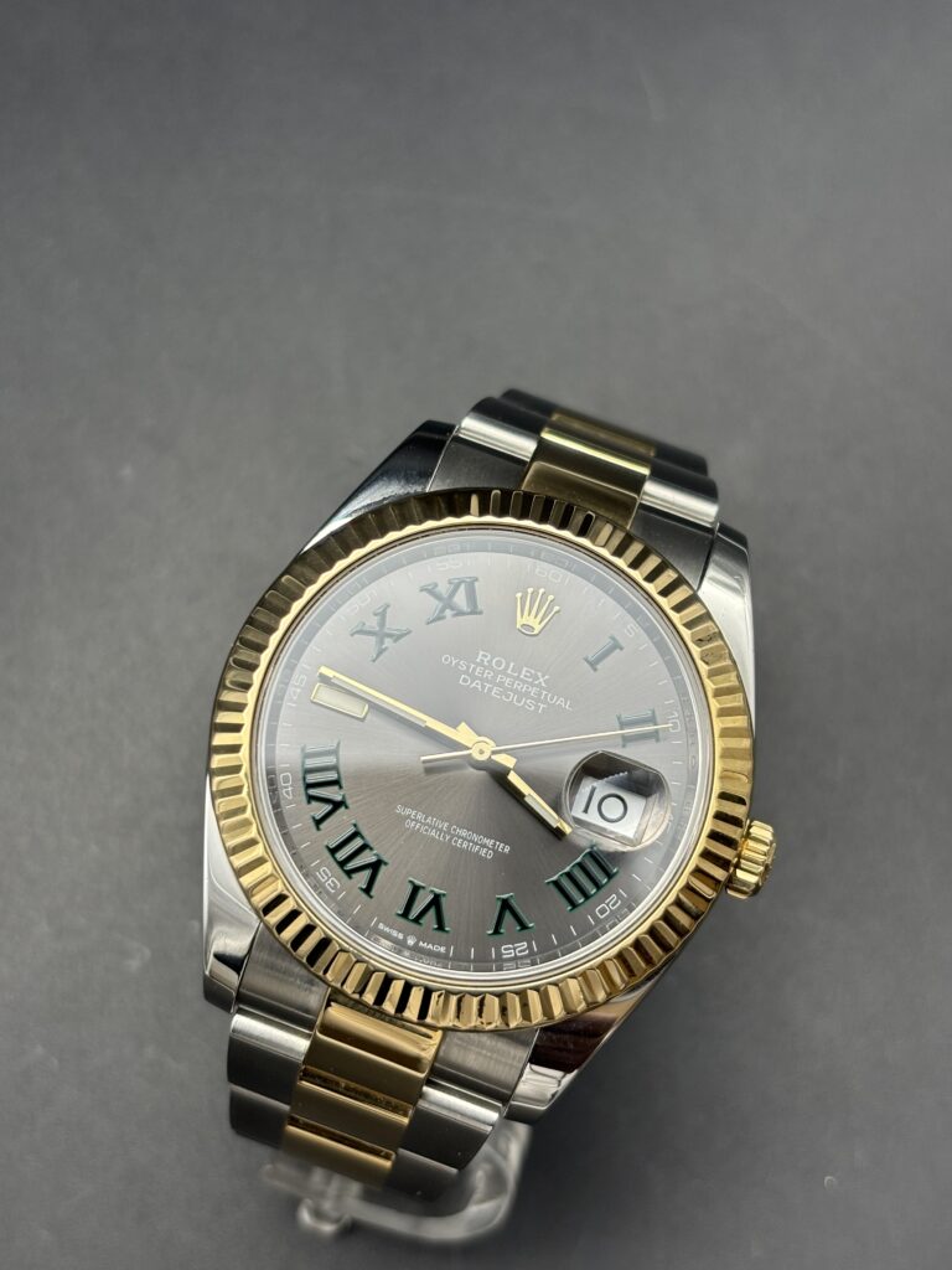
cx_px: 476
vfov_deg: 36.8
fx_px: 1907
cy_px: 635
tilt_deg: -74.4
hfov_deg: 28.0
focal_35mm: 52
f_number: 1.6
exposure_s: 1/50
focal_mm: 5.96
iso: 32
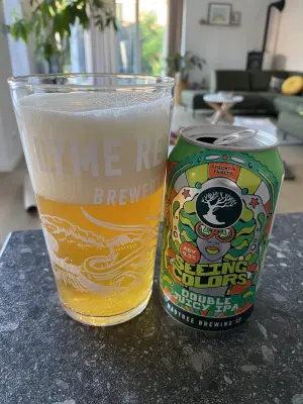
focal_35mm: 26
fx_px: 303
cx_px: 152
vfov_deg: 67.3
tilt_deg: -24.3
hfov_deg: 53.1
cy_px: 202
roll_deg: +0.2
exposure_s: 1/60
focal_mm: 4.25
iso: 500
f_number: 1.8
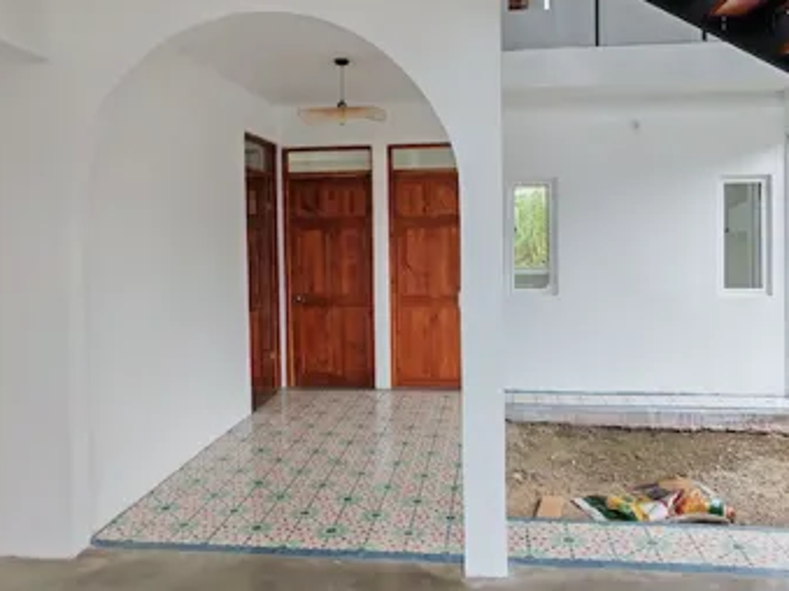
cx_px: 415
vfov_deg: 46.6
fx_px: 684
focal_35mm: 30
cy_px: 251
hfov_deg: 59.9
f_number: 2.2
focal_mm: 1.96
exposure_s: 1/170
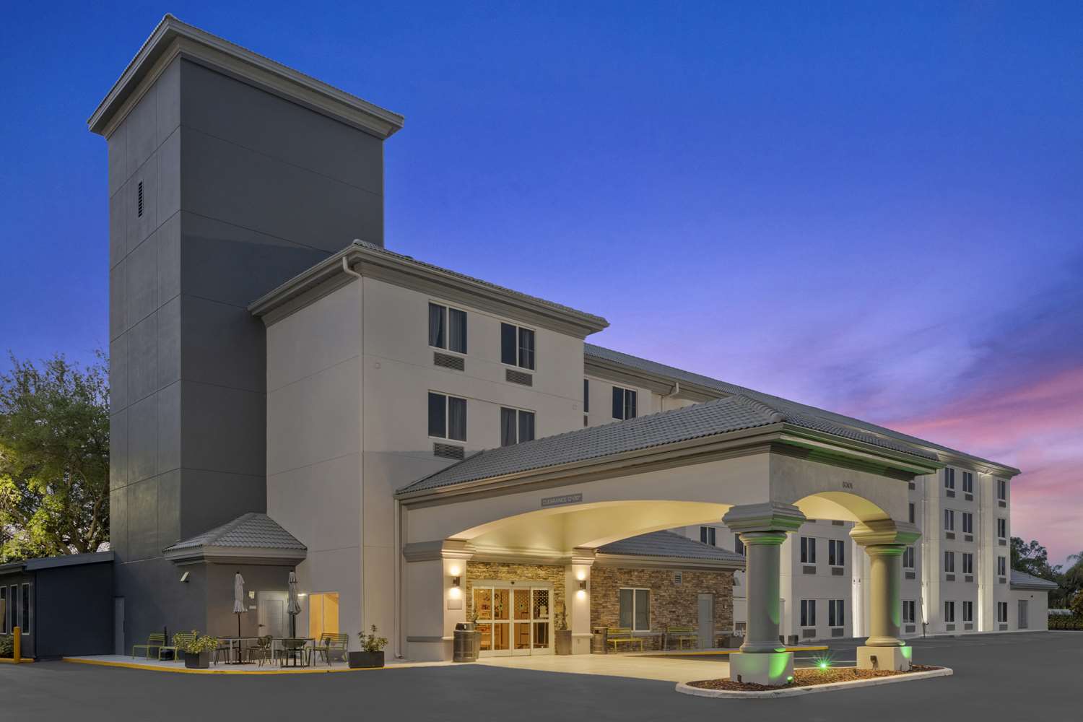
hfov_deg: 61.9
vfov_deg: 43.6
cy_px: 361
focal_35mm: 30
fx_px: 902
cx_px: 542
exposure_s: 2
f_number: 11
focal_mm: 20
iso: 200
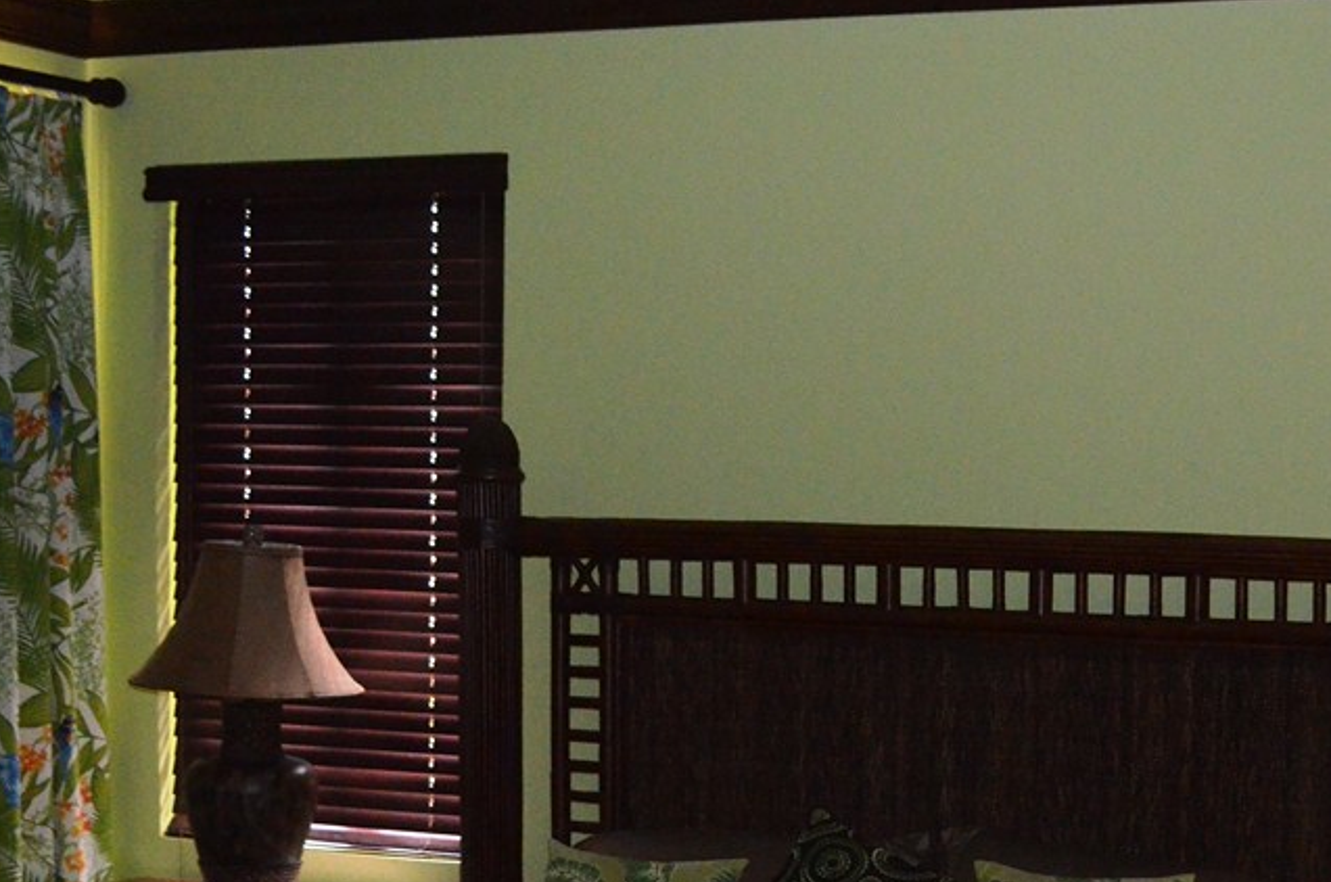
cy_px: 727
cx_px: 878
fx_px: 2620
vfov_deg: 18.9
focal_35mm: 71
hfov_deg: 28.3
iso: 3200
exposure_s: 1/60
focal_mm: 26
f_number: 4.2
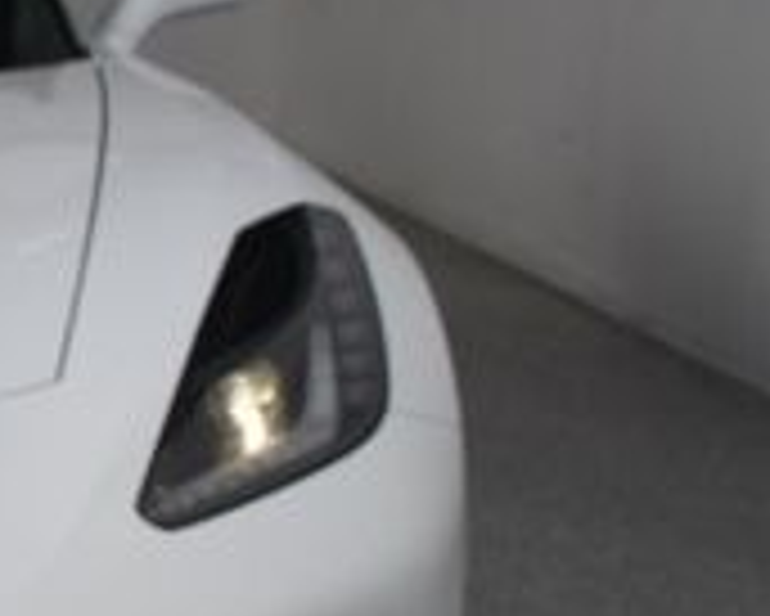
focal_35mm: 137
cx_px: -486
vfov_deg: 11.3
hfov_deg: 13.1
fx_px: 3124
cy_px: 400
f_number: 14
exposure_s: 1/160
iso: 100
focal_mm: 26
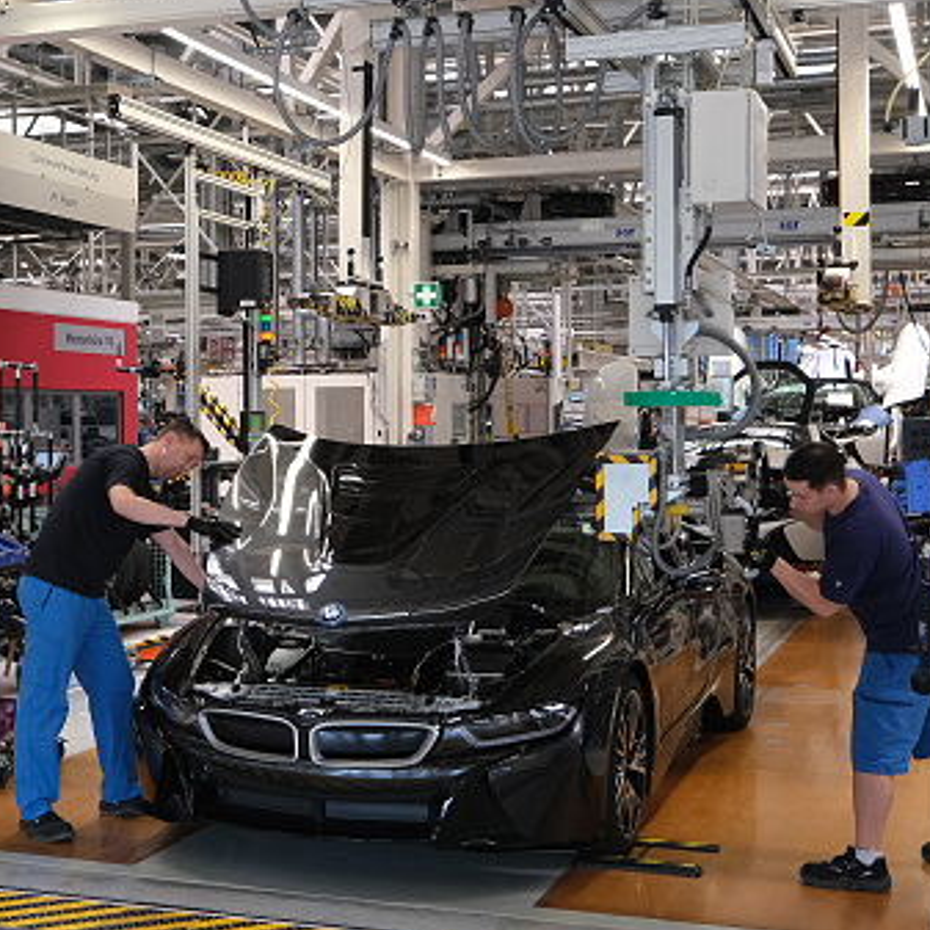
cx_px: 328
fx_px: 1641
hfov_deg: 31.4
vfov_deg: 31.6
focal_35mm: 54
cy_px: 461
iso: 1600
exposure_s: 1/125
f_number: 5.6
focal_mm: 24
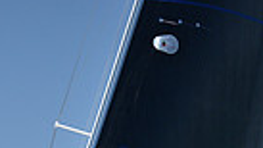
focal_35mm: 645
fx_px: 4497
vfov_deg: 1.9
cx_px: 59
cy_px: 552
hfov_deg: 3.3
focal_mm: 145
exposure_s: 1/800
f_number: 4
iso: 250
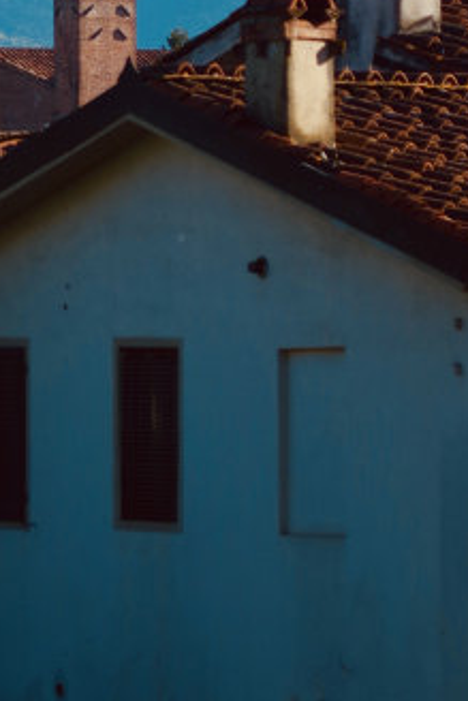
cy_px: 92
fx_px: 3818
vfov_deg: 10.4
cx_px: 248
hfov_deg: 7.0
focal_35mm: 196
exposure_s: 1/640
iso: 100
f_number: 4
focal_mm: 70
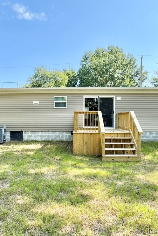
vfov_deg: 84.0
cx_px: 75
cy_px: 116
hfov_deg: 61.9
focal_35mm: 20
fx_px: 132
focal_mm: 2.22
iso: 40
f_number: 2.2
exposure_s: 1/443
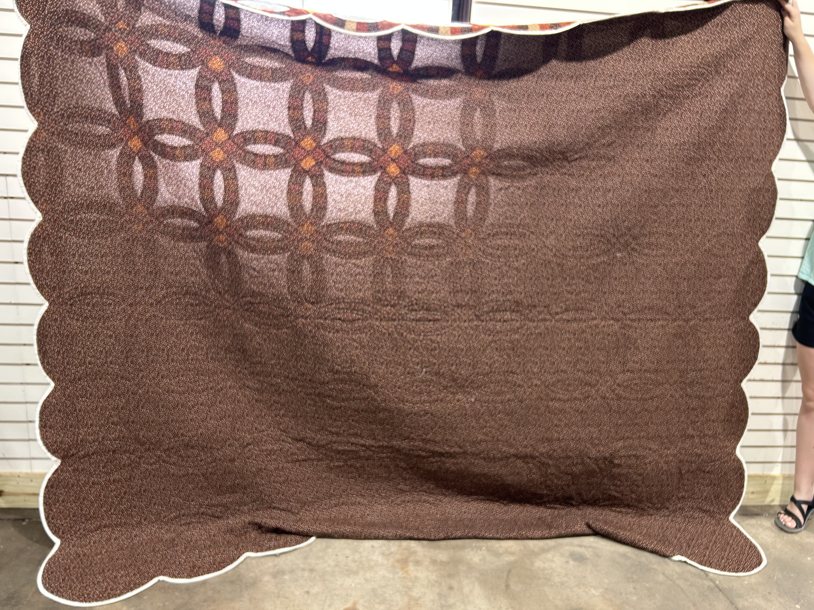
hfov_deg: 67.3
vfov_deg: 53.1
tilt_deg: -13.3
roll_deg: -2.8
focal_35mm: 26
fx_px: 611
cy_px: 305
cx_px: 407
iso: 125
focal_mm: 5.7
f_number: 1.5
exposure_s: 1/121
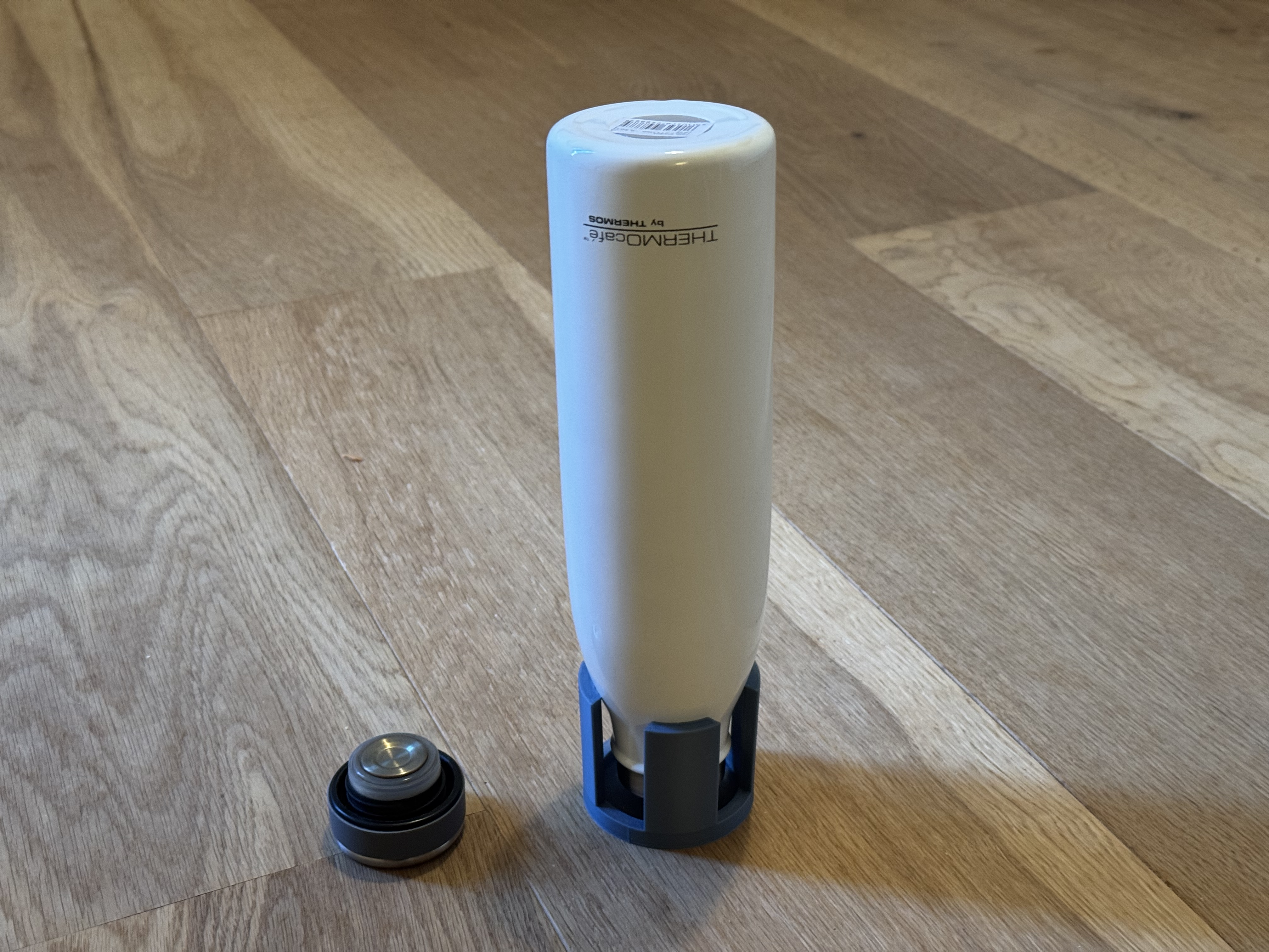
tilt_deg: -29.5
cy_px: 476
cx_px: 634
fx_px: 1760
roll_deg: +0.5
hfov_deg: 39.7
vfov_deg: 30.3
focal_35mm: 48
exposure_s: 1/33
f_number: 1.78
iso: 200
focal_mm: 6.76
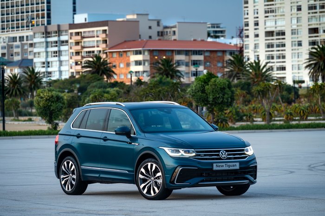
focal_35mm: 175
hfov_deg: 11.8
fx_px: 1579
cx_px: 162
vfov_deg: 7.8
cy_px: 108
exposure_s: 1/2
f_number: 6.3
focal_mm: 175
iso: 320
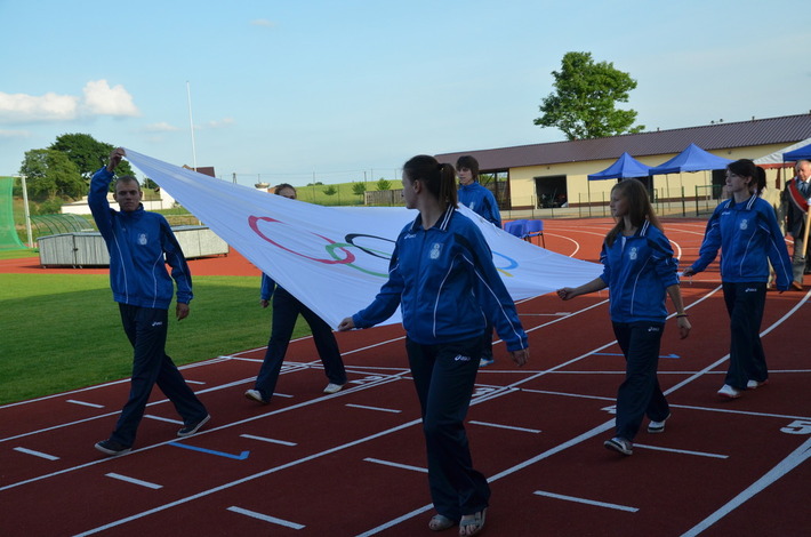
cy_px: 268
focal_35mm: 39
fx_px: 877
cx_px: 406
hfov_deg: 49.6
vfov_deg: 34.1
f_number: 6.3
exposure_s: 1/2000
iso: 800
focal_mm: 26
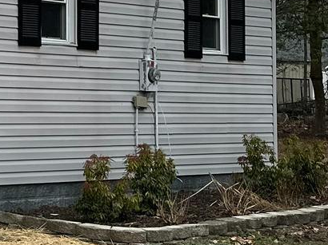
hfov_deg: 14.6
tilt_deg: +5.9
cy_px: -76
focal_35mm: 120
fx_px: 1136
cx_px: -248
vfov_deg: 12.0
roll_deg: -1.9
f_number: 1.78
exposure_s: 1/4184
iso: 80
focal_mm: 6.86
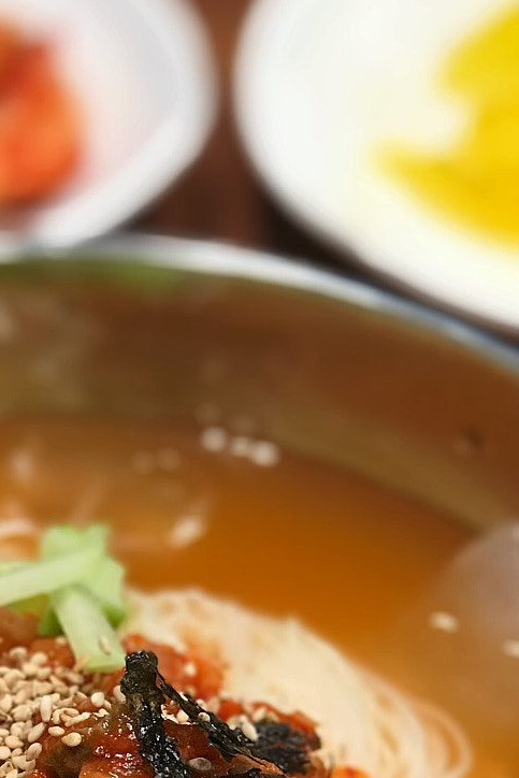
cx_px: 73
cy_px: 683
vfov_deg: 15.5
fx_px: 2831
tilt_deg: -44.0
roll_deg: -1.9
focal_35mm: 131
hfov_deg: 10.4
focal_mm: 6.6
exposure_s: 1/60
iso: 80
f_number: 2.8
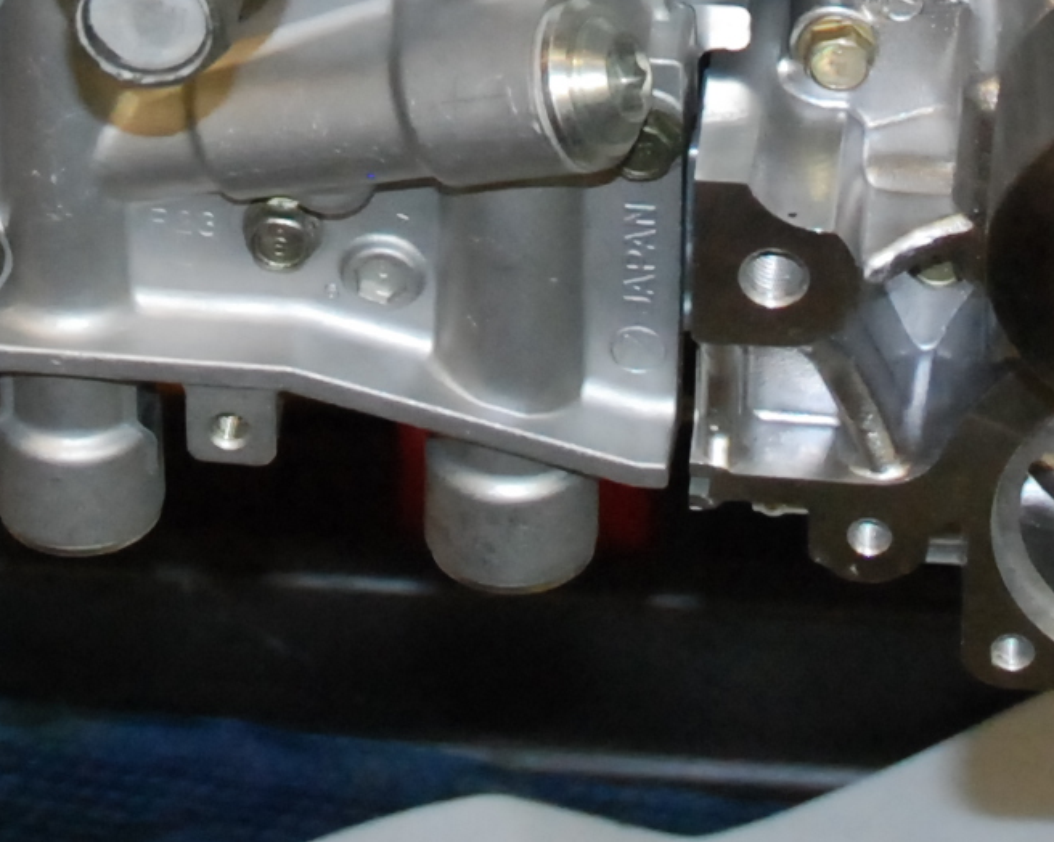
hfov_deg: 8.6
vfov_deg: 6.7
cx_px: 339
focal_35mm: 225
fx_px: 7008
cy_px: -852
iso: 800
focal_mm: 27
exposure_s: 1/60
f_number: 5
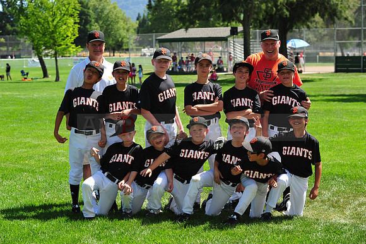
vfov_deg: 13.7
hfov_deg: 20.4
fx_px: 1016
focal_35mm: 100
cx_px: 183
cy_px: 122
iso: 200
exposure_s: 1/400
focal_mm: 100
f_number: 7.1
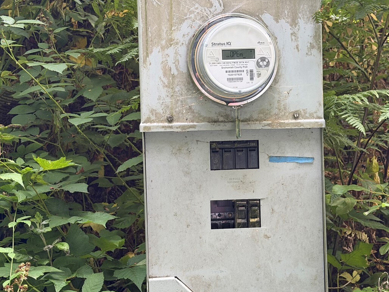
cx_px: 218
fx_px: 843
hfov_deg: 26.0
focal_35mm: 75
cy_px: 138
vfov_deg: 19.6
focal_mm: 6.8
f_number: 1.8
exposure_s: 1/40
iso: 320
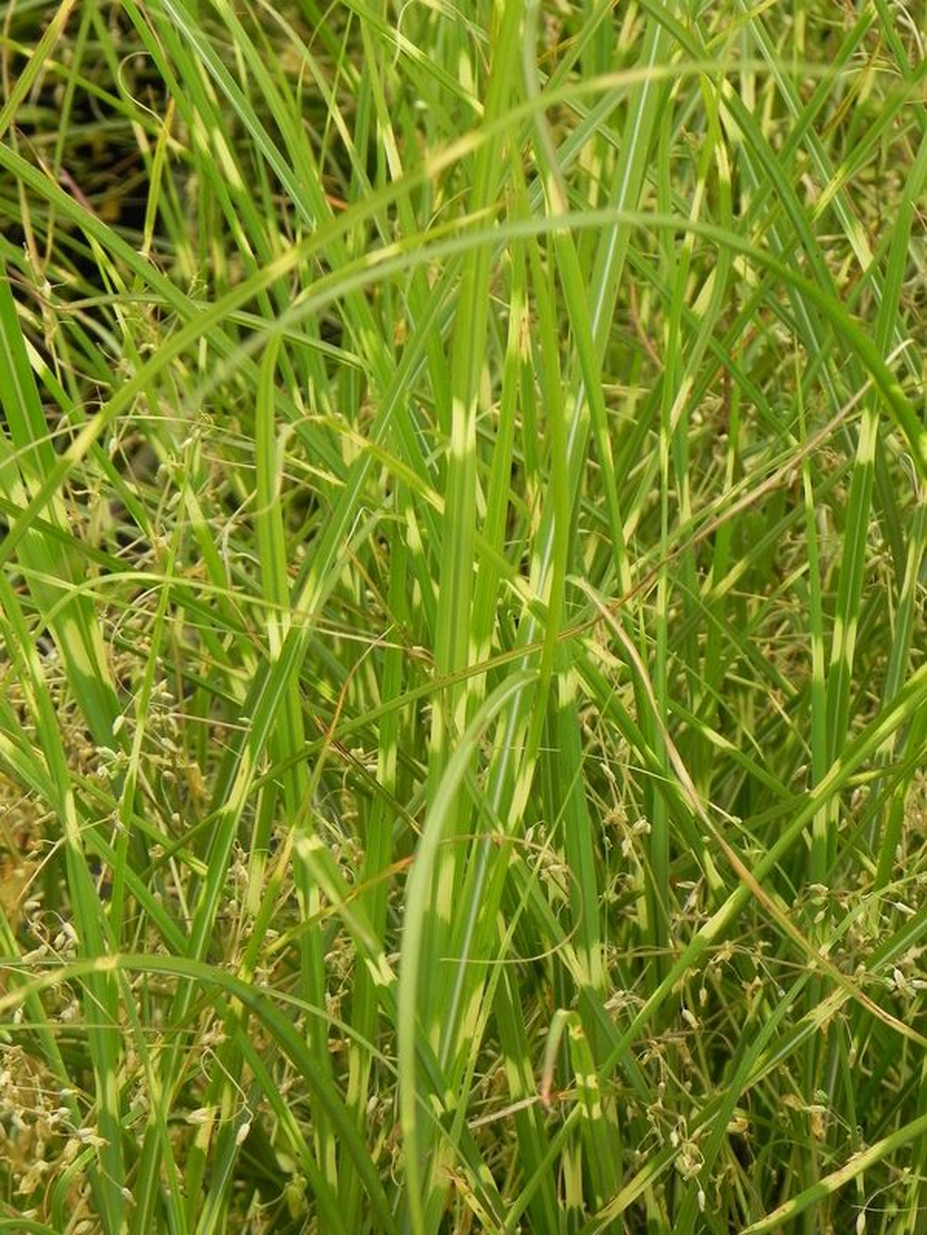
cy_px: 618
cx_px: 464
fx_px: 5784
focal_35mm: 162
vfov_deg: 12.2
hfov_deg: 9.2
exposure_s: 1/100
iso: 160
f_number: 5
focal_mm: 28.8
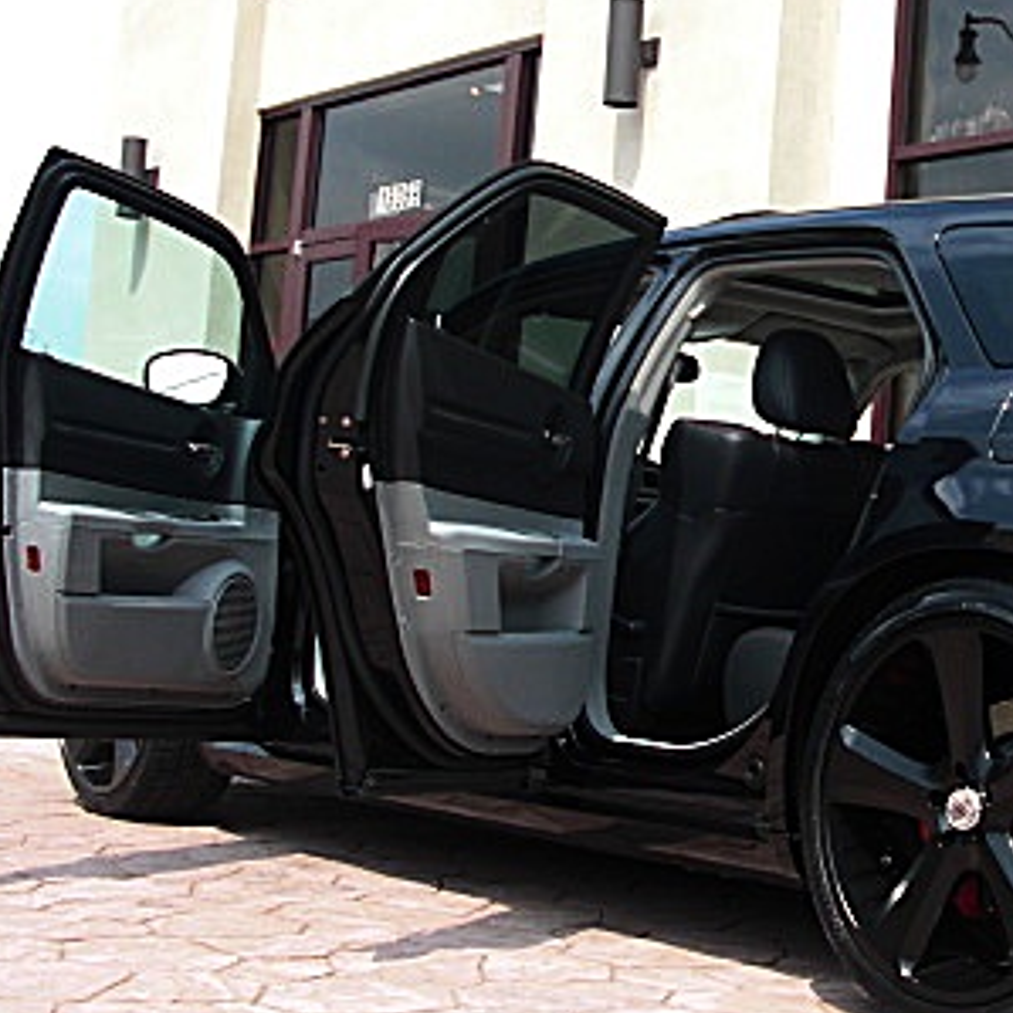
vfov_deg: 25.3
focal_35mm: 68
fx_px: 2251
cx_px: 905
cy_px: 413
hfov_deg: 24.6
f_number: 2.8
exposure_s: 1/500
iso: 50
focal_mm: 6.3
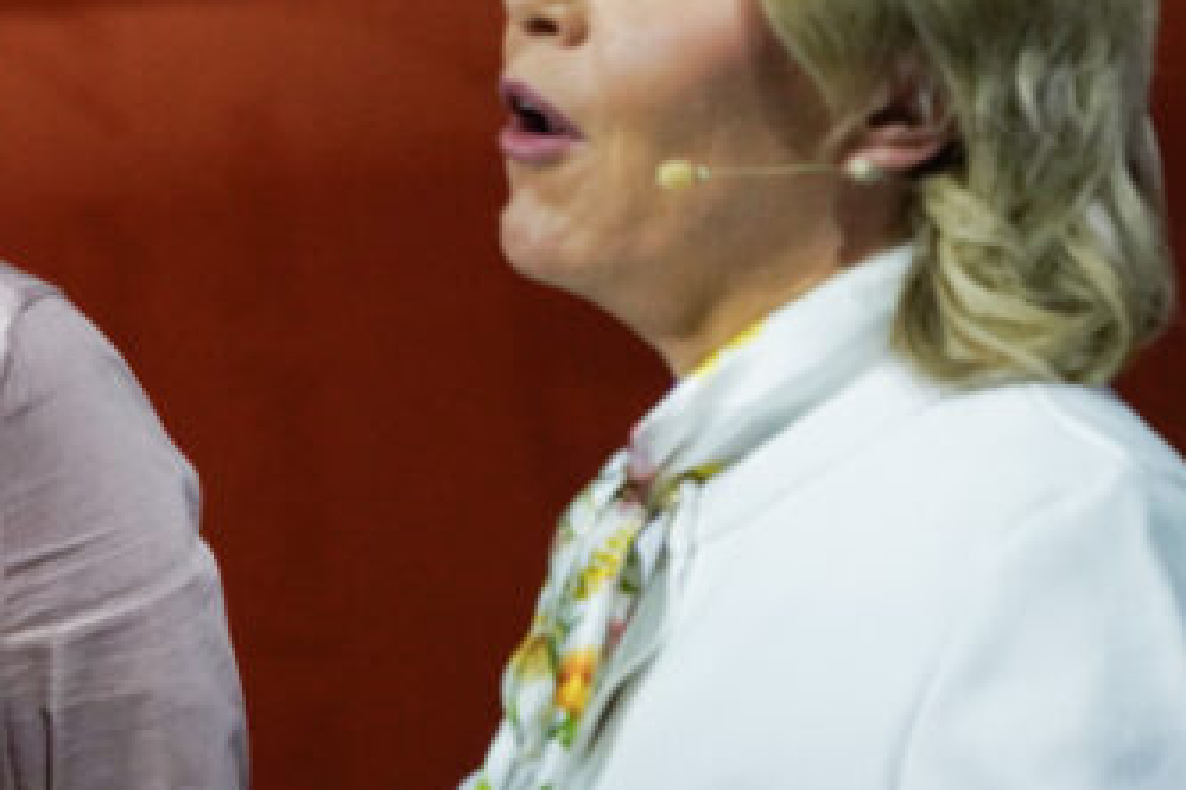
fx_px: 21346
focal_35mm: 648
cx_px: 171
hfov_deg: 3.2
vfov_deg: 2.1
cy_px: 132
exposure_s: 1/250
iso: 2500
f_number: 5.6
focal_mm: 200
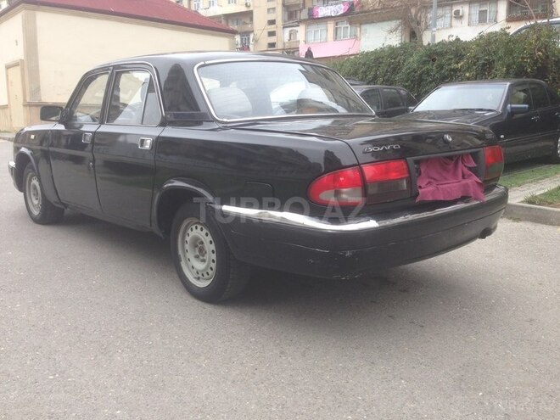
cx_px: 280
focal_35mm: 33
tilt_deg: -7.9
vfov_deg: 42.9
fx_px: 534
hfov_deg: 55.4
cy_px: 210
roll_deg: -0.3
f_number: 2.4
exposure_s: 1/143
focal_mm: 4.12
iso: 50
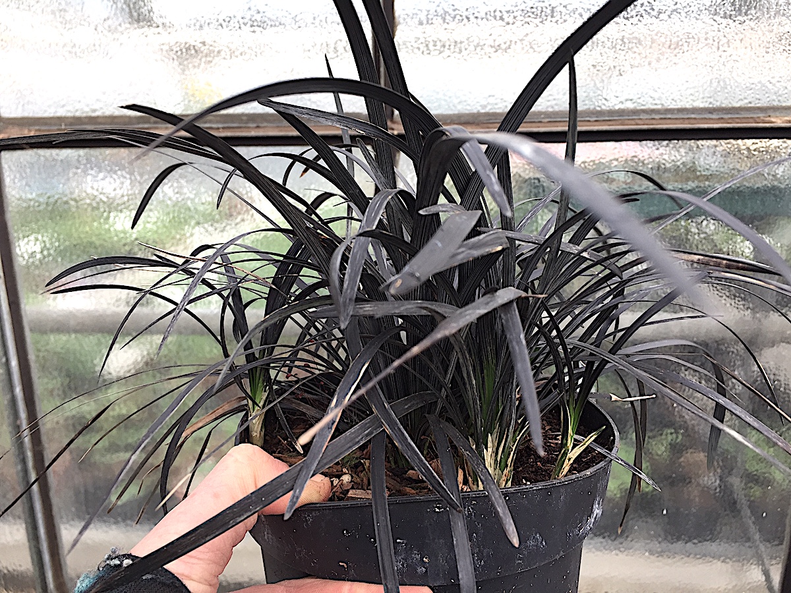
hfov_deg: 61.7
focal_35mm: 29
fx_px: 663
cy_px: 296
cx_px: 396
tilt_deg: -14.5
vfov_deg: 48.2
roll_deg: +0.5
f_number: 2.2
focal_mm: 4.15
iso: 32
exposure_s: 1/105
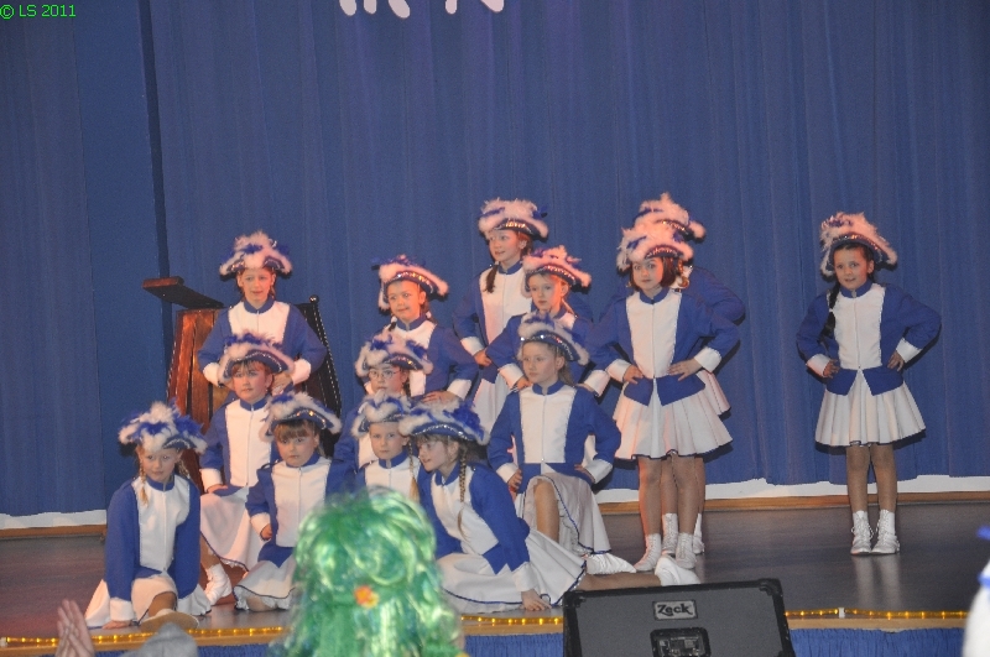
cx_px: 495
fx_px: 3295
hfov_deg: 17.1
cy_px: 328
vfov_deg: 11.4
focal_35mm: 120
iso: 400
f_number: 5.3
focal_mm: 80
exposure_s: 1/60
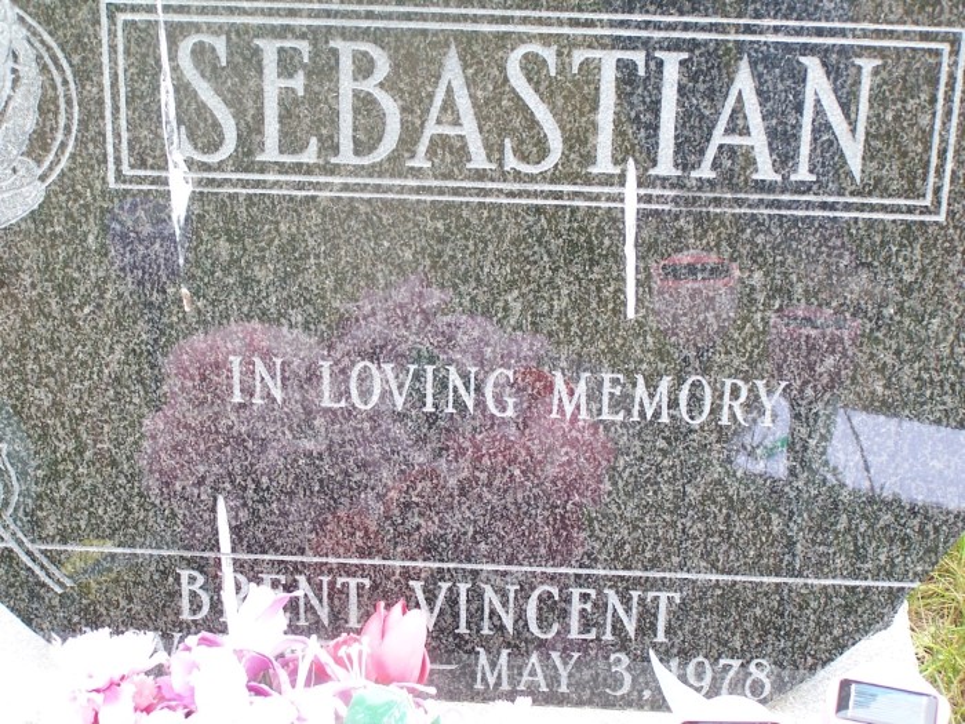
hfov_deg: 23.8
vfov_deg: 18.0
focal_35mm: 82
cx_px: 482
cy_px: 362
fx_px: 2286
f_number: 3.2
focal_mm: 13.7
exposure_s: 1/90
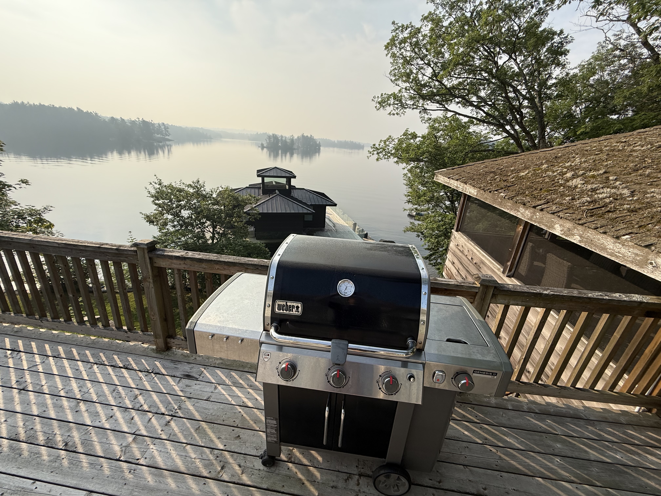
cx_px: 330
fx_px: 267
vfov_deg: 85.7
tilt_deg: -21.7
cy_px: 248
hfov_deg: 102.1
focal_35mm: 14
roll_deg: -4.3
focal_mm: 2.22
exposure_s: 1/1001
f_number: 2.2
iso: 50
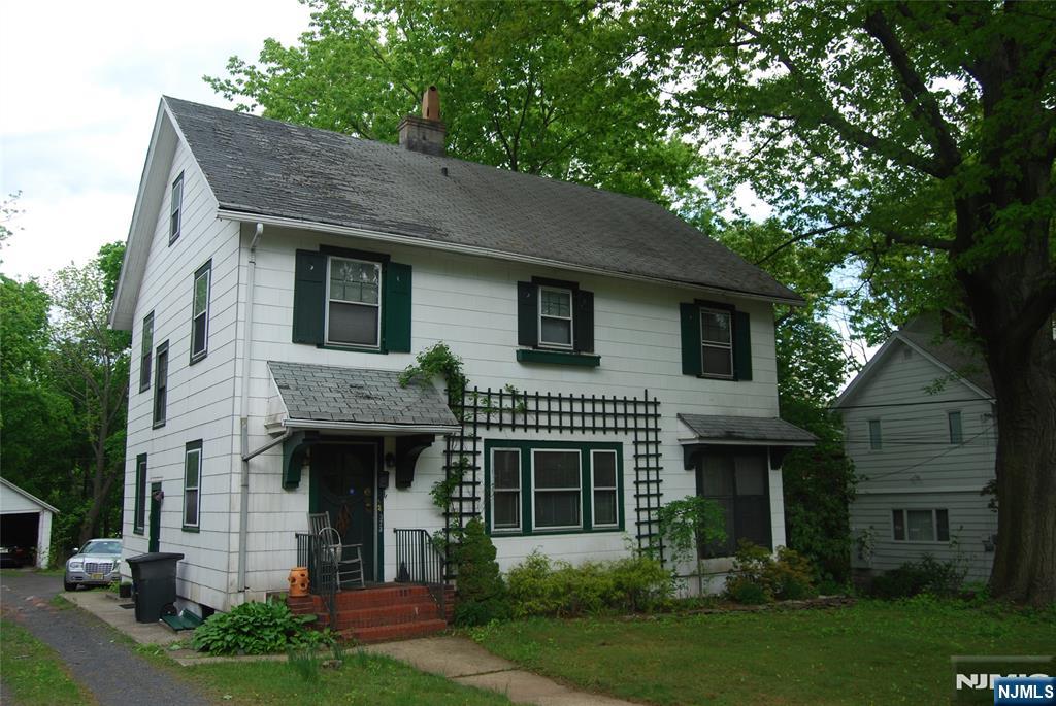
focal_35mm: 30
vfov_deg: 43.7
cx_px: 528
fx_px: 881
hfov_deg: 61.9
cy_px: 353
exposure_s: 1/125
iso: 100
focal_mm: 20
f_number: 5.6
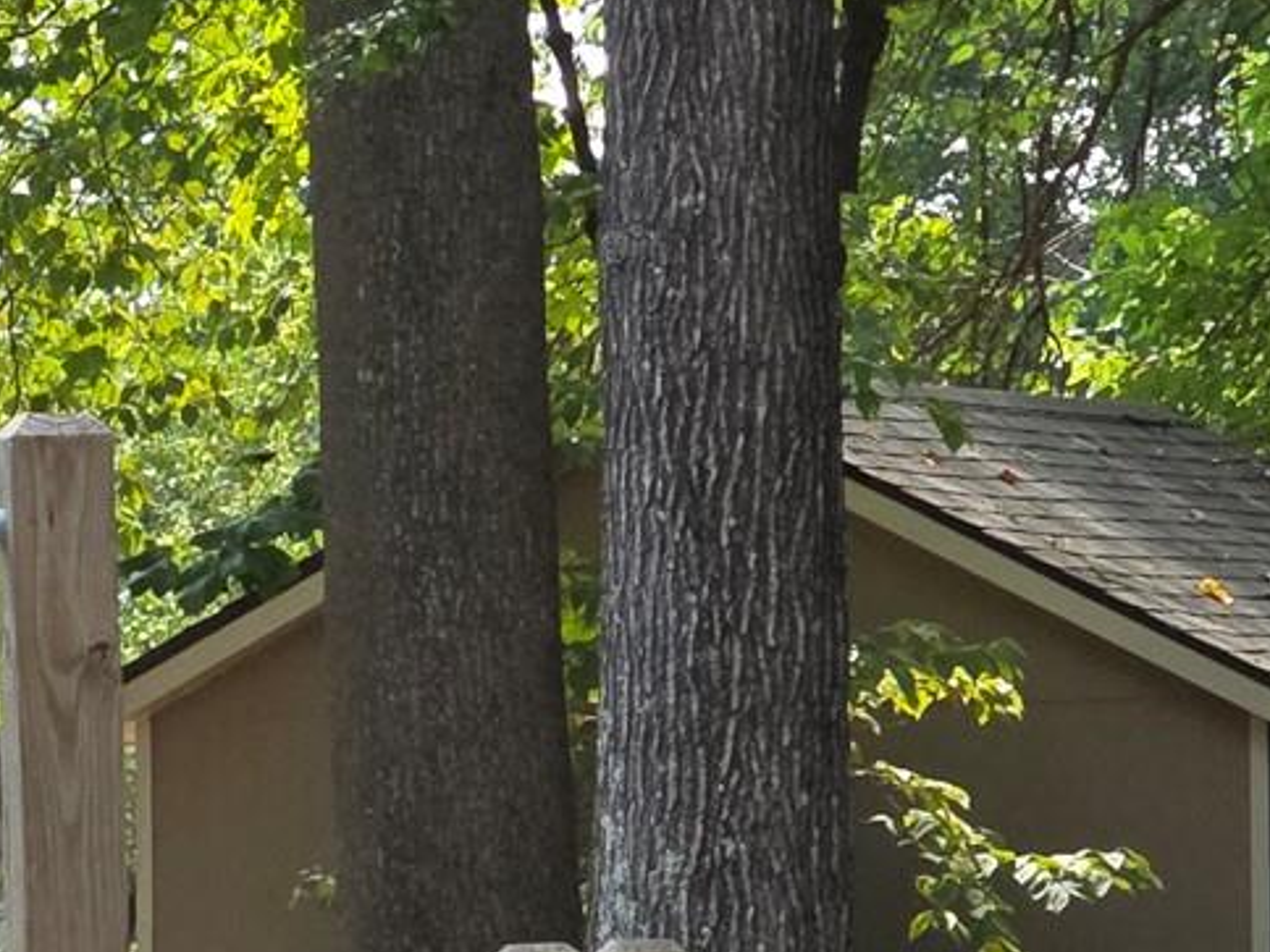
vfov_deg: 5.1
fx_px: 10713
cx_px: -215
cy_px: 742
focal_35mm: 292
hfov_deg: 6.7
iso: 50
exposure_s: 1/332
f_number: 2.4
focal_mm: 7.9
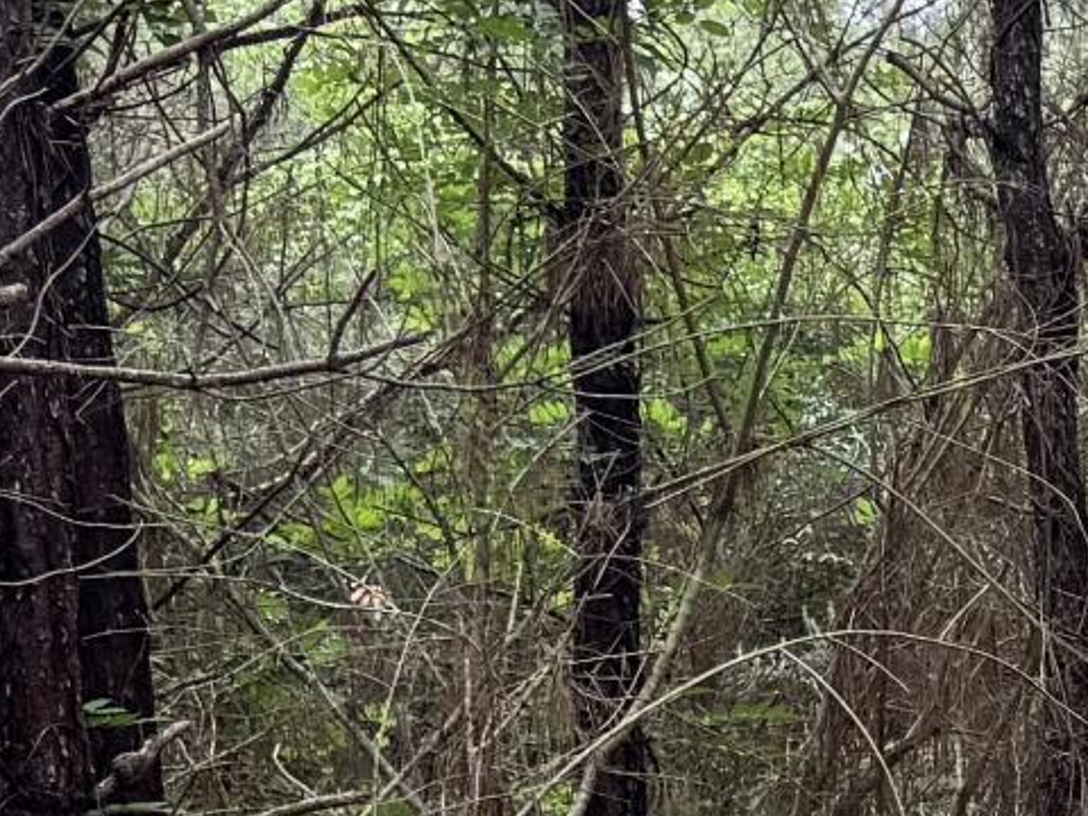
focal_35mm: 150
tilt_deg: -3.3
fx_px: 4715
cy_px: 1061
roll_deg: +1.7
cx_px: 2101
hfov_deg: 11.9
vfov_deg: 9.7
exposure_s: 1/258
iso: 80
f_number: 1.78
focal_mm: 6.76
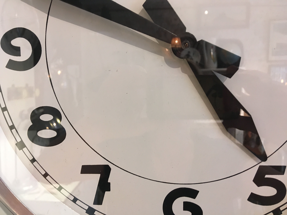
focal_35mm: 29
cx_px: 144
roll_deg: +1.5
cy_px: 108
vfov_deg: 48.2
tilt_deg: -6.1
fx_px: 240
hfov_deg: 61.7
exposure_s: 1/33
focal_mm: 4.15
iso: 160
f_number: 2.2
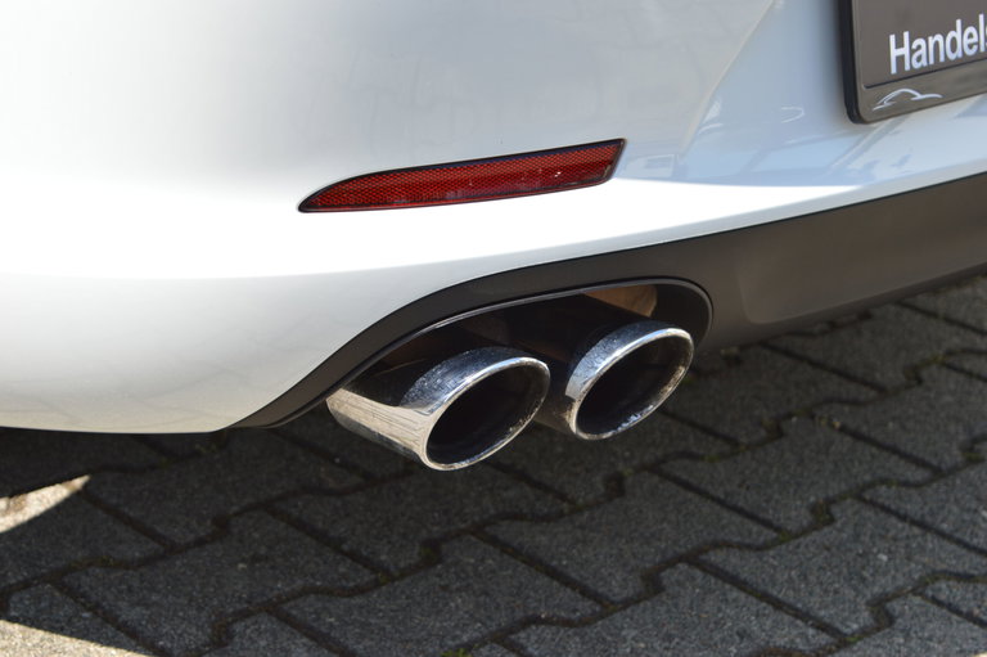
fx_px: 2260
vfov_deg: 16.5
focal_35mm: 82
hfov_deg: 24.6
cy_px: 328
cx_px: 494
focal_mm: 55
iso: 100
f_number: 6.3
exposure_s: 1/160
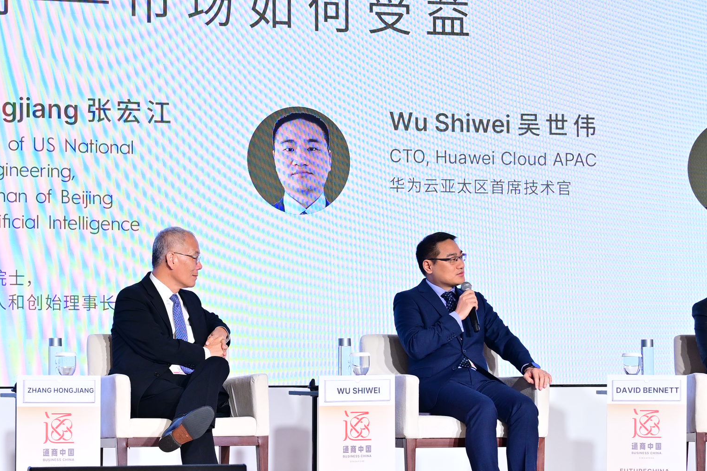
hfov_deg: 20.7
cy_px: 336
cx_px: 230
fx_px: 1925
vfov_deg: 13.9
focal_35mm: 98
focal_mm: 36
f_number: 3.2
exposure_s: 1/160
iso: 640
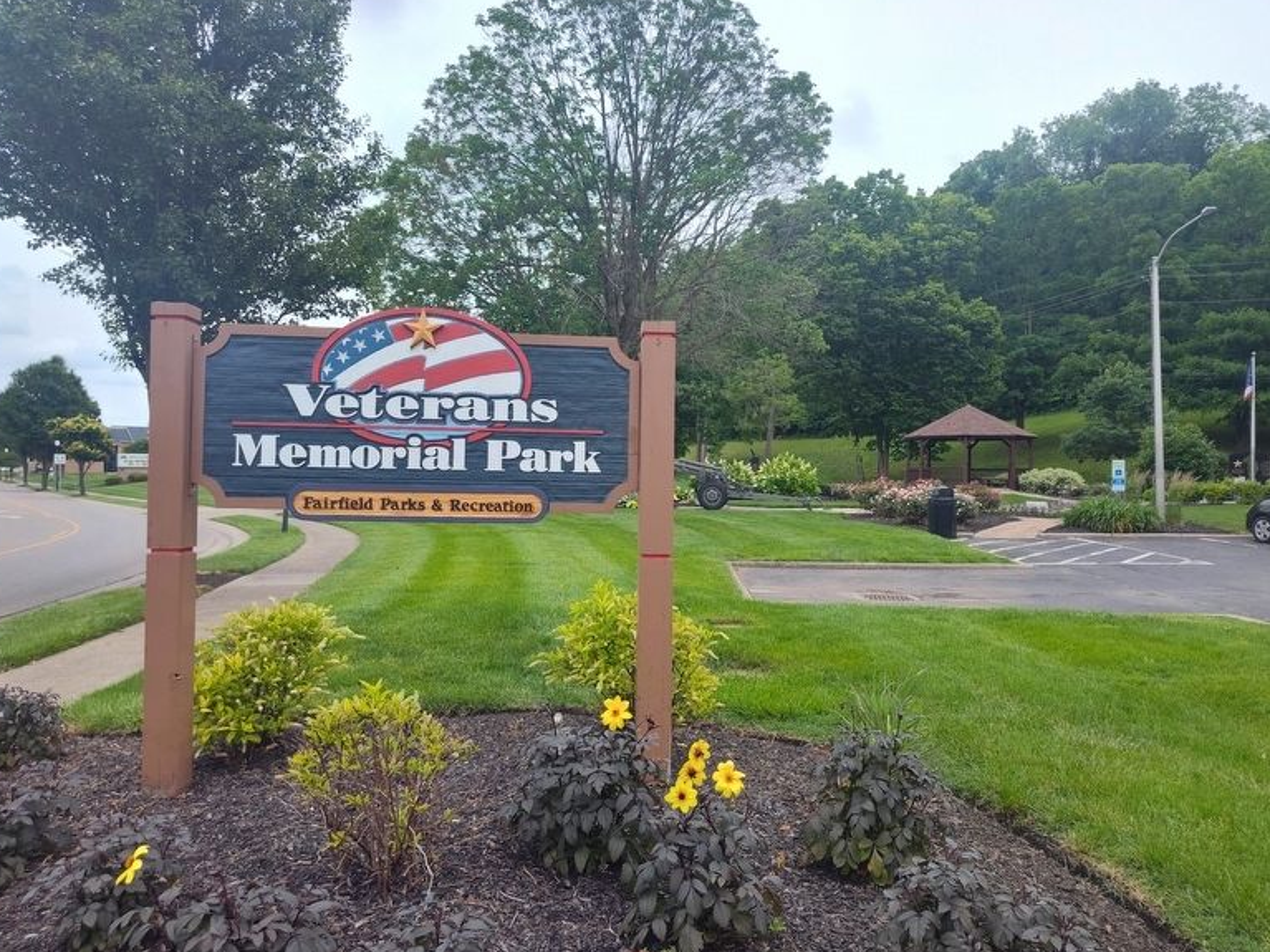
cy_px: 474
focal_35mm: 24
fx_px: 880
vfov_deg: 56.8
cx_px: 637
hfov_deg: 71.6
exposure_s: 1/1027
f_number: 1.8
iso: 100
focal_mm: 5.56
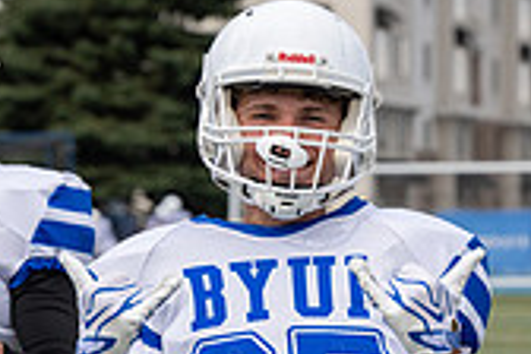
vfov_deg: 5.7
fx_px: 3569
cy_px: 333
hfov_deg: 8.5
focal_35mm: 242
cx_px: 183
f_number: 4
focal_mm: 70
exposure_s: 1/1250
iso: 160
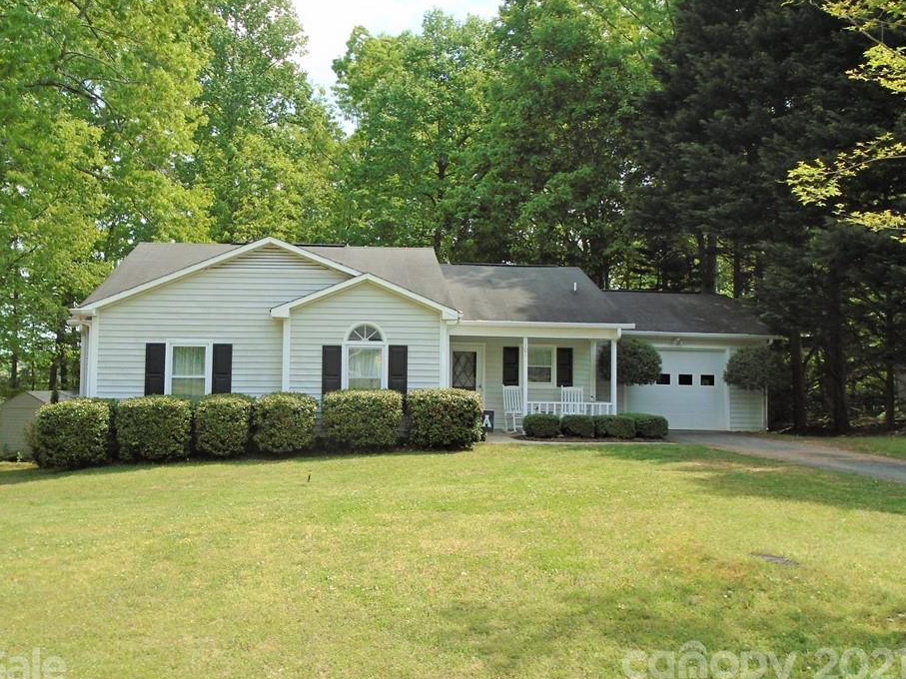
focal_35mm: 35
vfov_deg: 40.7
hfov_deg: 52.5
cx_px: 408
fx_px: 916
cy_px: 331
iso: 100
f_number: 3.5
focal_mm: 5.5
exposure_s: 1/500
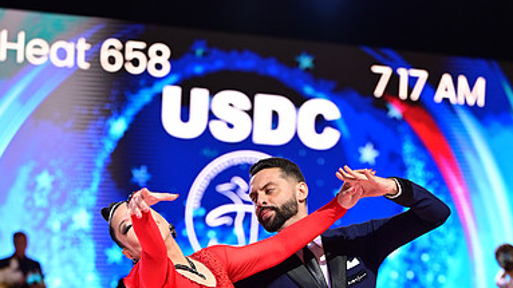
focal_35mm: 138
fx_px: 1876
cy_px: 371
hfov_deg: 15.6
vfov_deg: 8.7
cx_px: 256
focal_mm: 87
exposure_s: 1/500
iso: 1600
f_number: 2.8
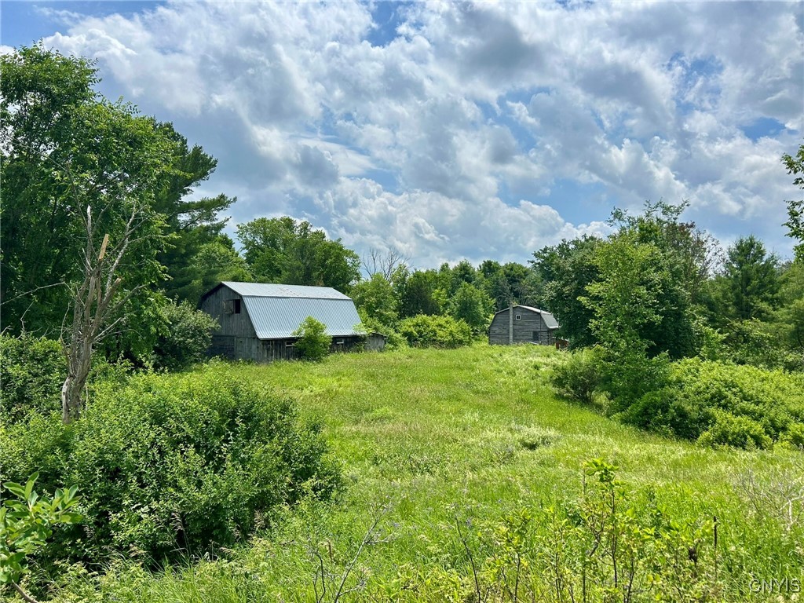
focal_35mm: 26
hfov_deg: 67.3
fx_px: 604
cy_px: 302
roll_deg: +0.0
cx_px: 402
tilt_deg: +1.7
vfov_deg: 53.1
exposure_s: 1/8696
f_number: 1.5
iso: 50
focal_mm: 5.7
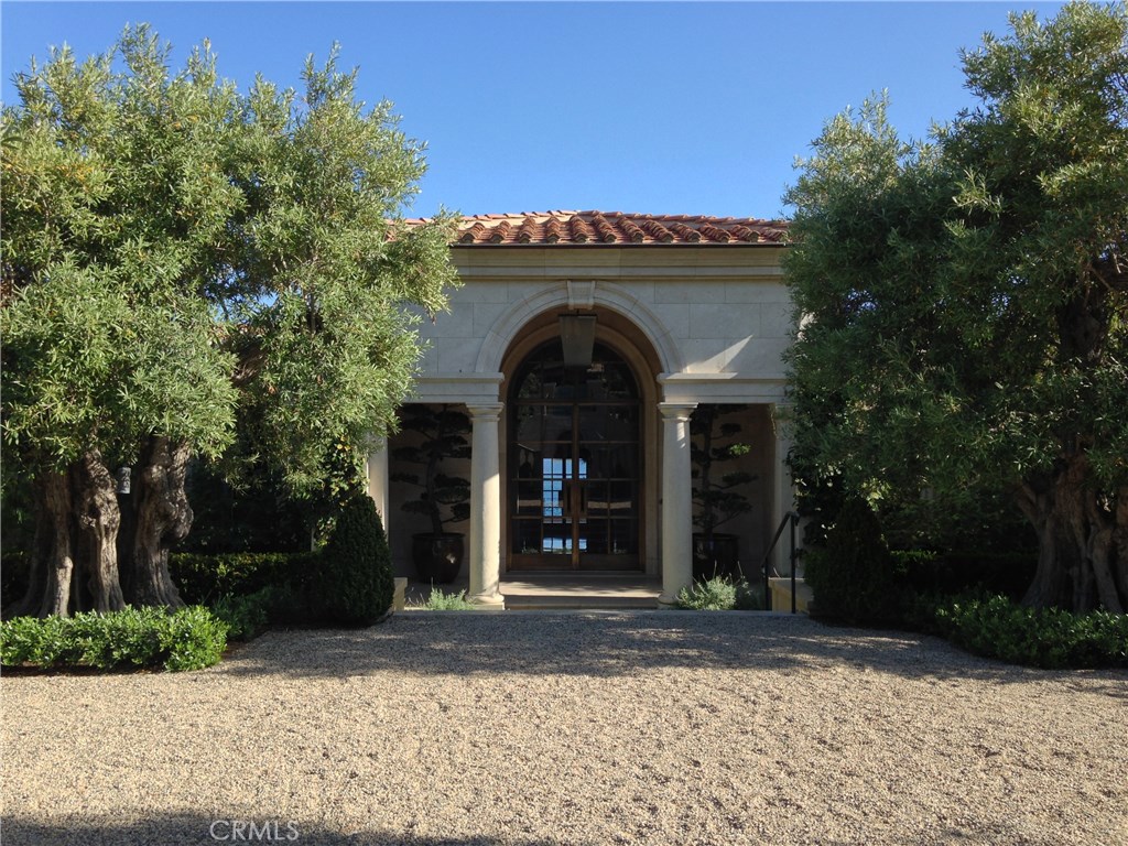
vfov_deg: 42.9
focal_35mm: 33
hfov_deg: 55.4
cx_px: 564
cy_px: 423
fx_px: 1075
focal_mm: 4.13
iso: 50
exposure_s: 1/589
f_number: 2.4
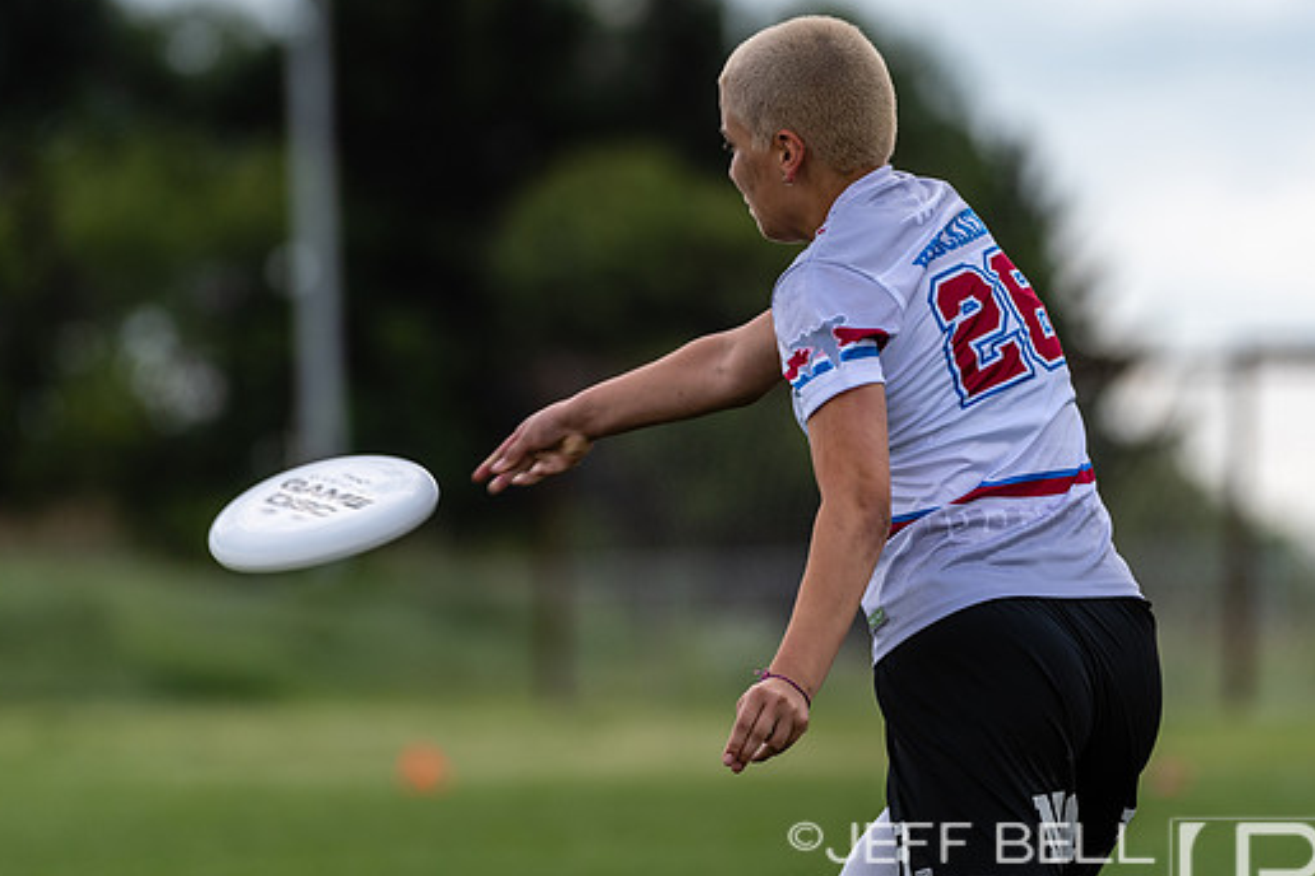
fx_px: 17240
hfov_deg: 4.4
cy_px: 455
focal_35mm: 472
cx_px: 619
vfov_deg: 2.9
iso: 140
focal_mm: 280
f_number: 4
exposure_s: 1/1250
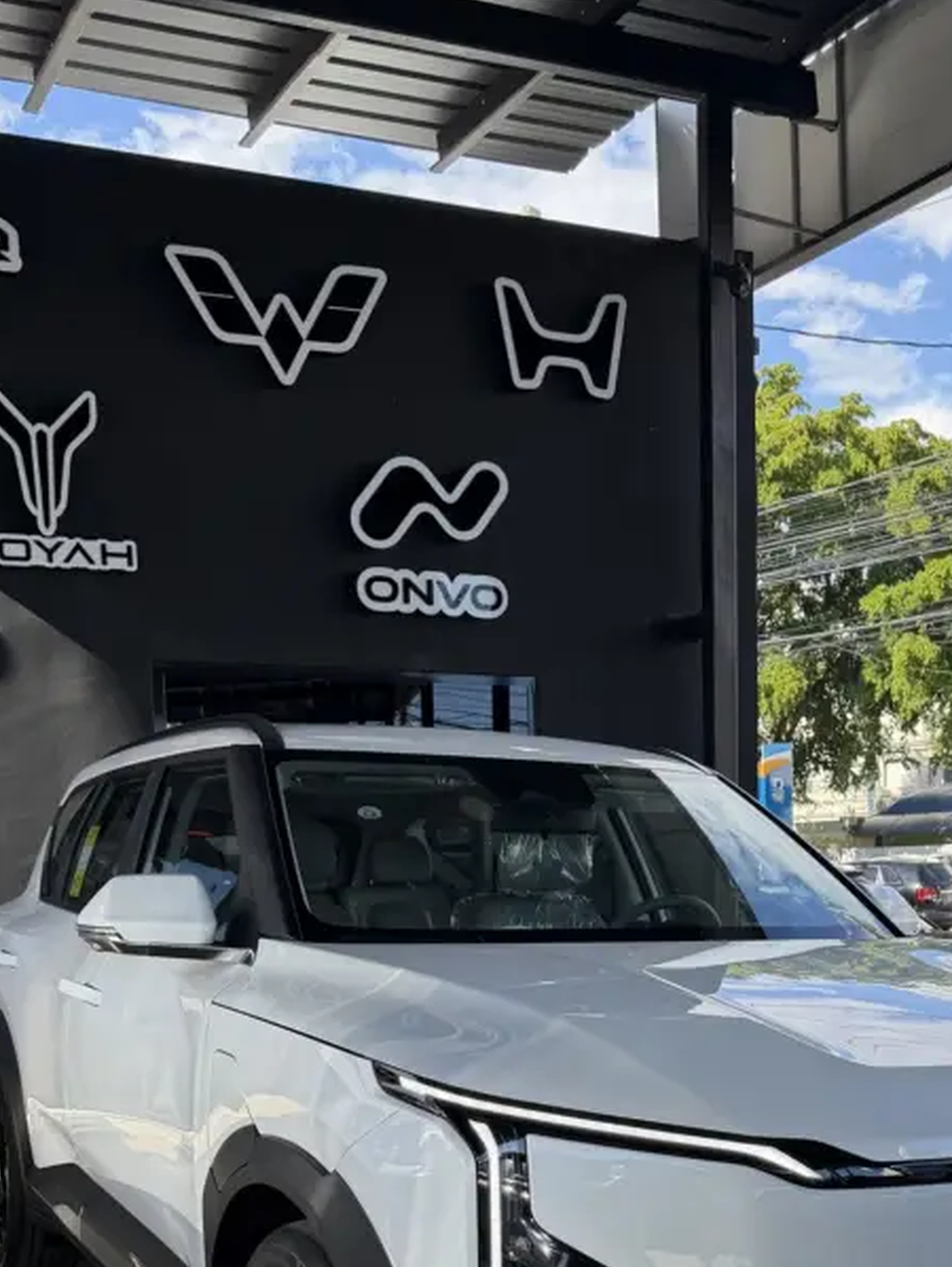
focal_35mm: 41
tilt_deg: -6.4
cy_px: 1007
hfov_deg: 34.6
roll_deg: +0.3
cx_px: 688
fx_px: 1502
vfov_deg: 43.7
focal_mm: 6.76
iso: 100
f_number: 1.78
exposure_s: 1/1901
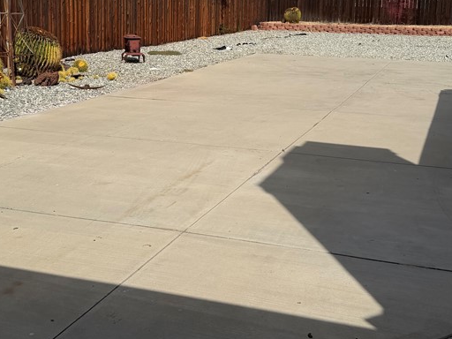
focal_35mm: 48
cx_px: 249
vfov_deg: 29.9
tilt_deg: -10.1
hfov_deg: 39.6
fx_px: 627
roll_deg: -1.1
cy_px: 94
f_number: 1.78
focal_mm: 6.76
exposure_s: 1/9091
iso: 80
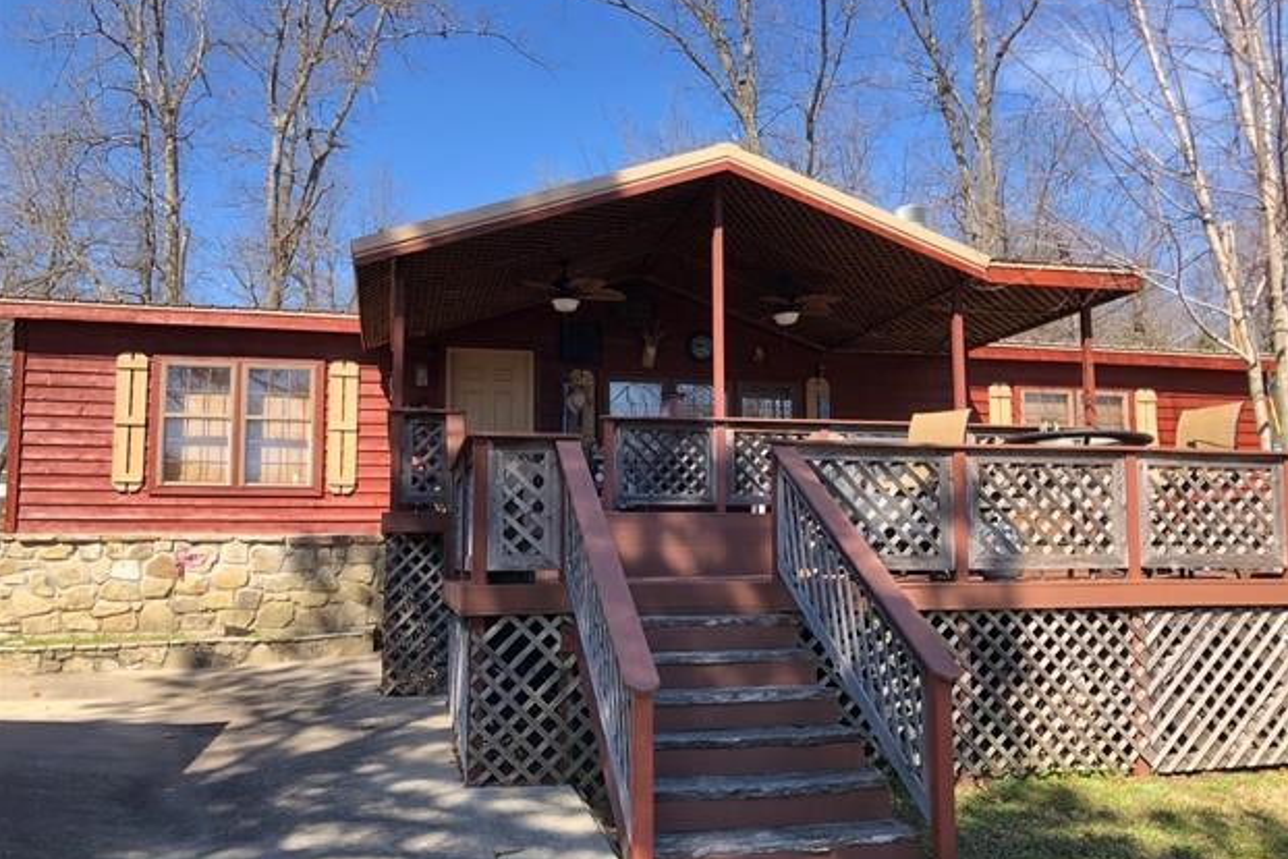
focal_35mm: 30
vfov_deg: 43.6
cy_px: 469
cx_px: 660
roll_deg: +1.0
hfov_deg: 61.9
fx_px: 1073
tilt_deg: +3.7
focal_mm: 3.99
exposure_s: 1/382
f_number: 1.8
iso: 20
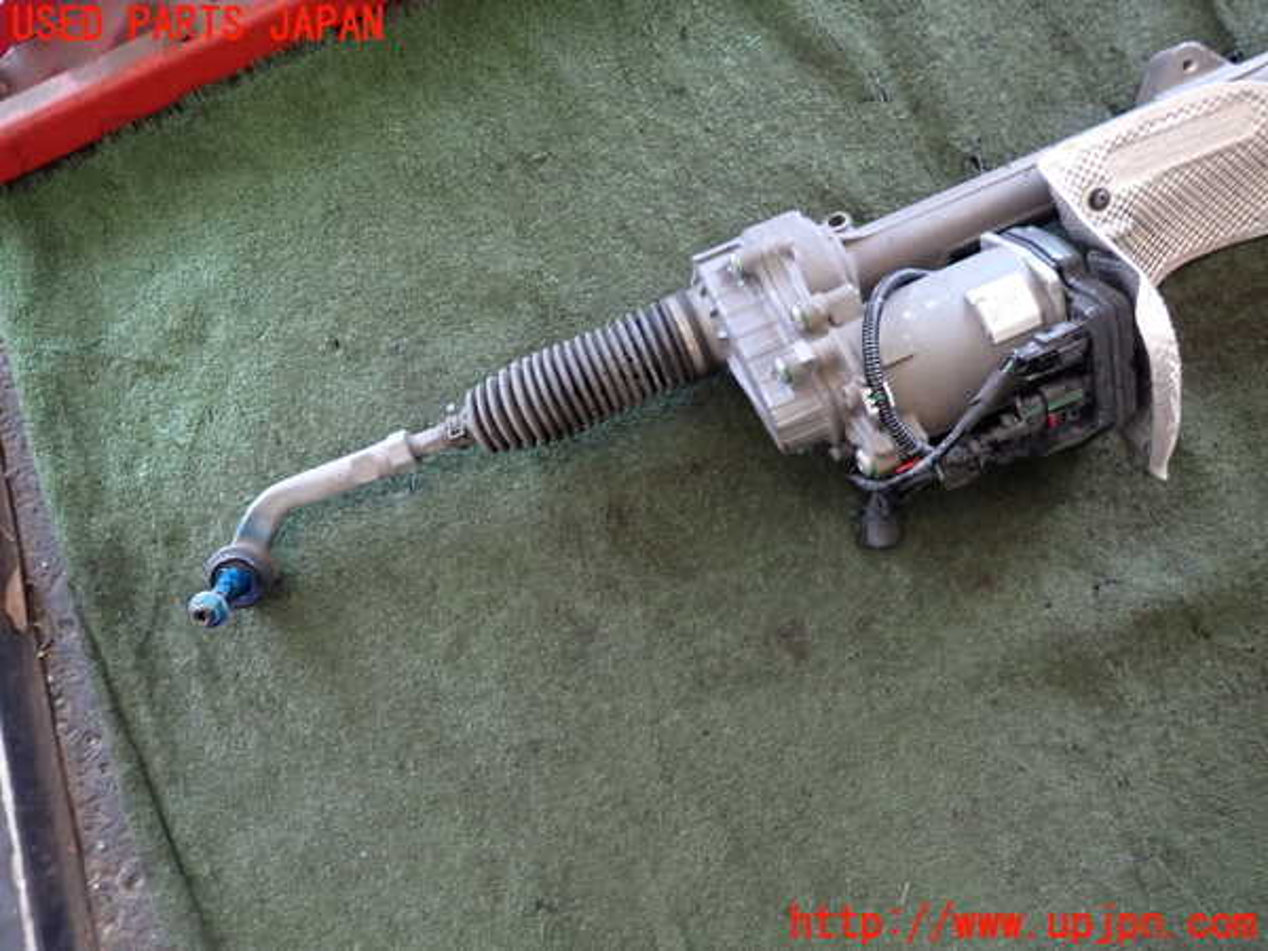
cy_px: 476
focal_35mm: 25
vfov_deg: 54.9
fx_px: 916
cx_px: 634
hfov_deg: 69.4
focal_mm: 4.5
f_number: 2
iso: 250
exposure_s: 1/30
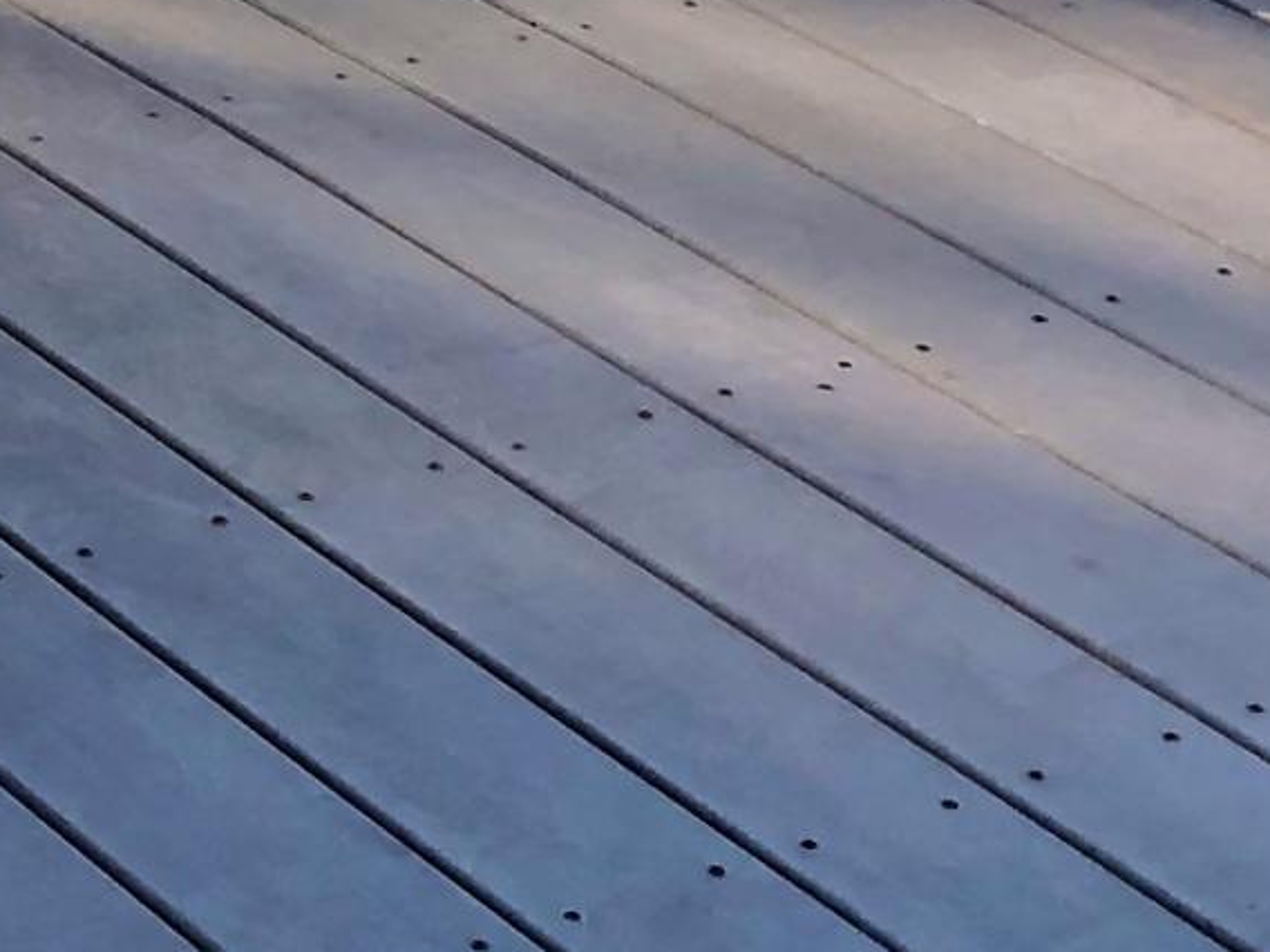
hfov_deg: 12.7
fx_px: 5430
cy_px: -1343
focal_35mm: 148
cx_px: -570
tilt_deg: -8.4
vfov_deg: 9.0
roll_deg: -0.8
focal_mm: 3.99
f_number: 1.8
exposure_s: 1/403
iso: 20
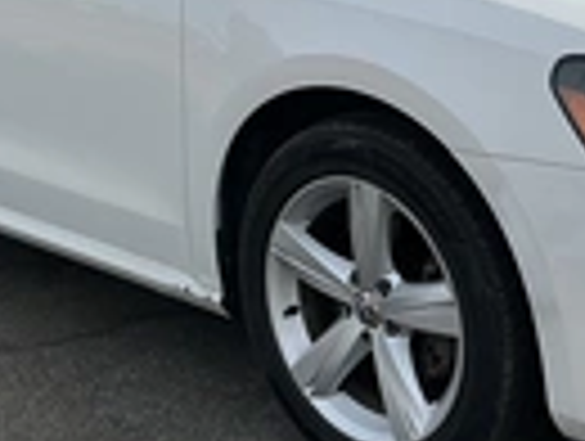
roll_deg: +1.5
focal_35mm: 86
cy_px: 68
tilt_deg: -10.0
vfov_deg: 17.0
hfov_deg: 22.6
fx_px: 1456
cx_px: 410
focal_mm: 3
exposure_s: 1/1912
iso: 25
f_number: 1.8
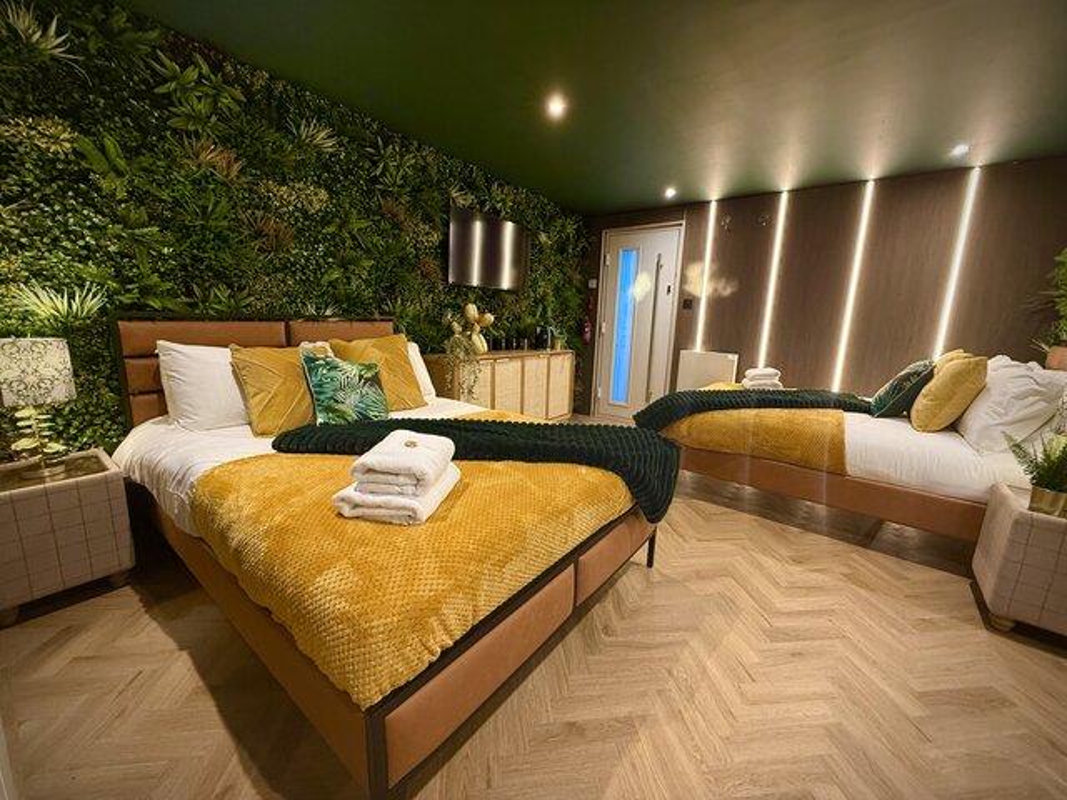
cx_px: 534
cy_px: 400
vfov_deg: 85.7
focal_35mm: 14
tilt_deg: -11.6
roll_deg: -1.6
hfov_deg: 102.1
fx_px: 432
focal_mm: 2.22
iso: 320
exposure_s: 1/50
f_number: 2.2
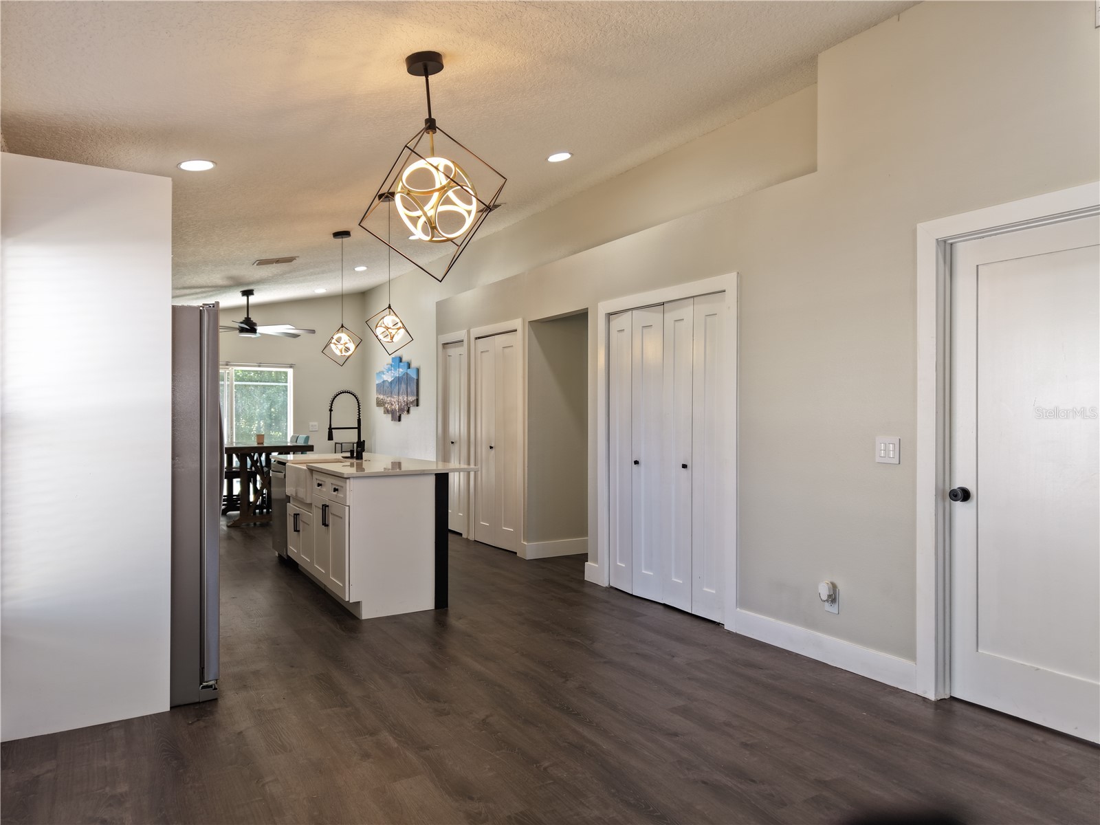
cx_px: 550
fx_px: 763
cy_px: 412
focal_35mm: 24
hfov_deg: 71.6
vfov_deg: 56.8
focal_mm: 8.67
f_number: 1.8
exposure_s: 1/50
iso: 120
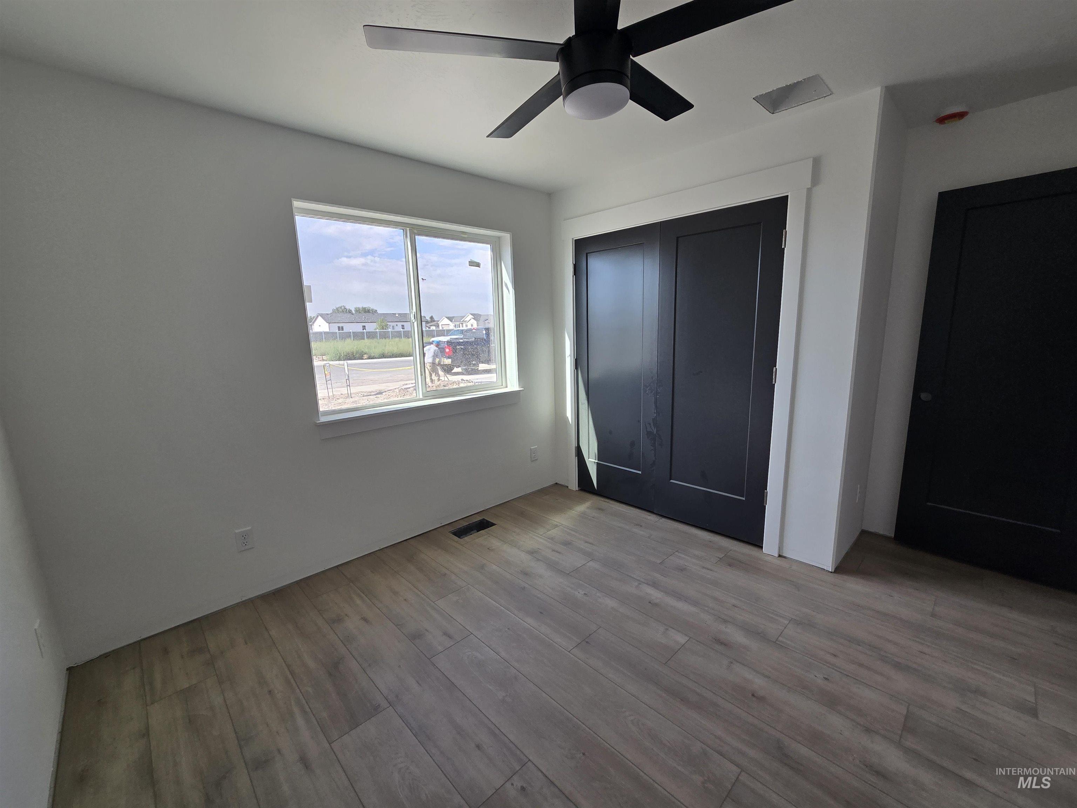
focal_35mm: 13
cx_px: 538
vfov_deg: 89.9
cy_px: 404
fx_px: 404
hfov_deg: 106.2
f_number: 2.2
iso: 50
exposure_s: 1/212
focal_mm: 2.2
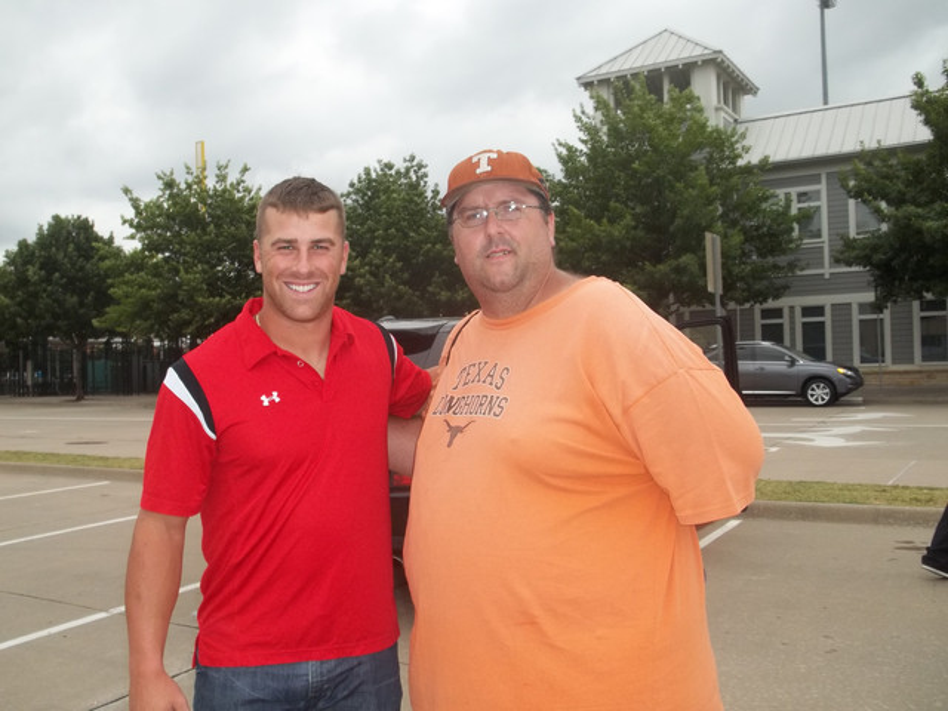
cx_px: 474
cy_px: 356
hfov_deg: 55.4
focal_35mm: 33
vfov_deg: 42.9
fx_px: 904
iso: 100
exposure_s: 1/800
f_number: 3.3
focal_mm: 5.9
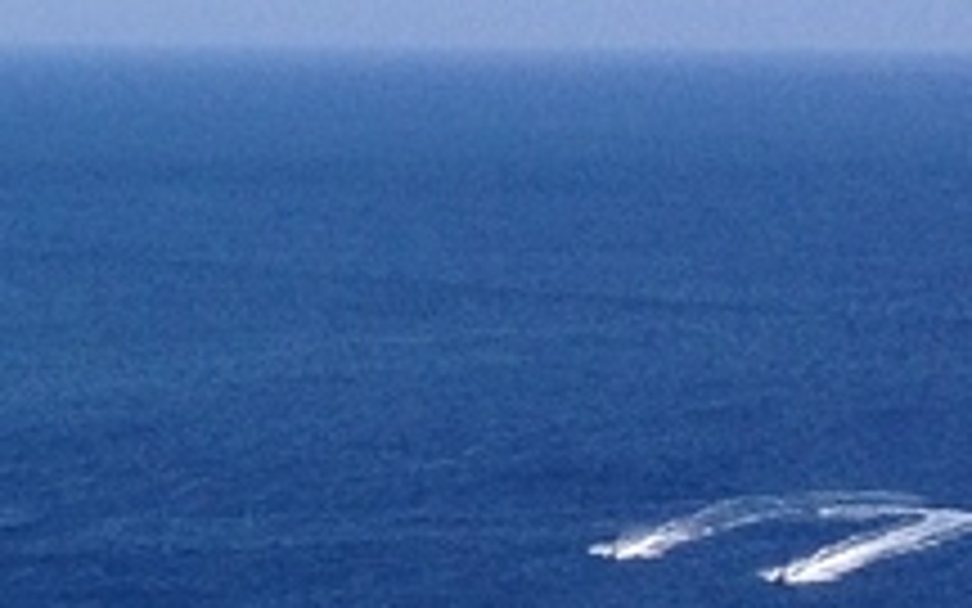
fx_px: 5457
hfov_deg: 9.6
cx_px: -900
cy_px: 721
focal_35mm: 206
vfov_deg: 6.3
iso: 50
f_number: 2.4
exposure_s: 1/1783
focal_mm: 4.28
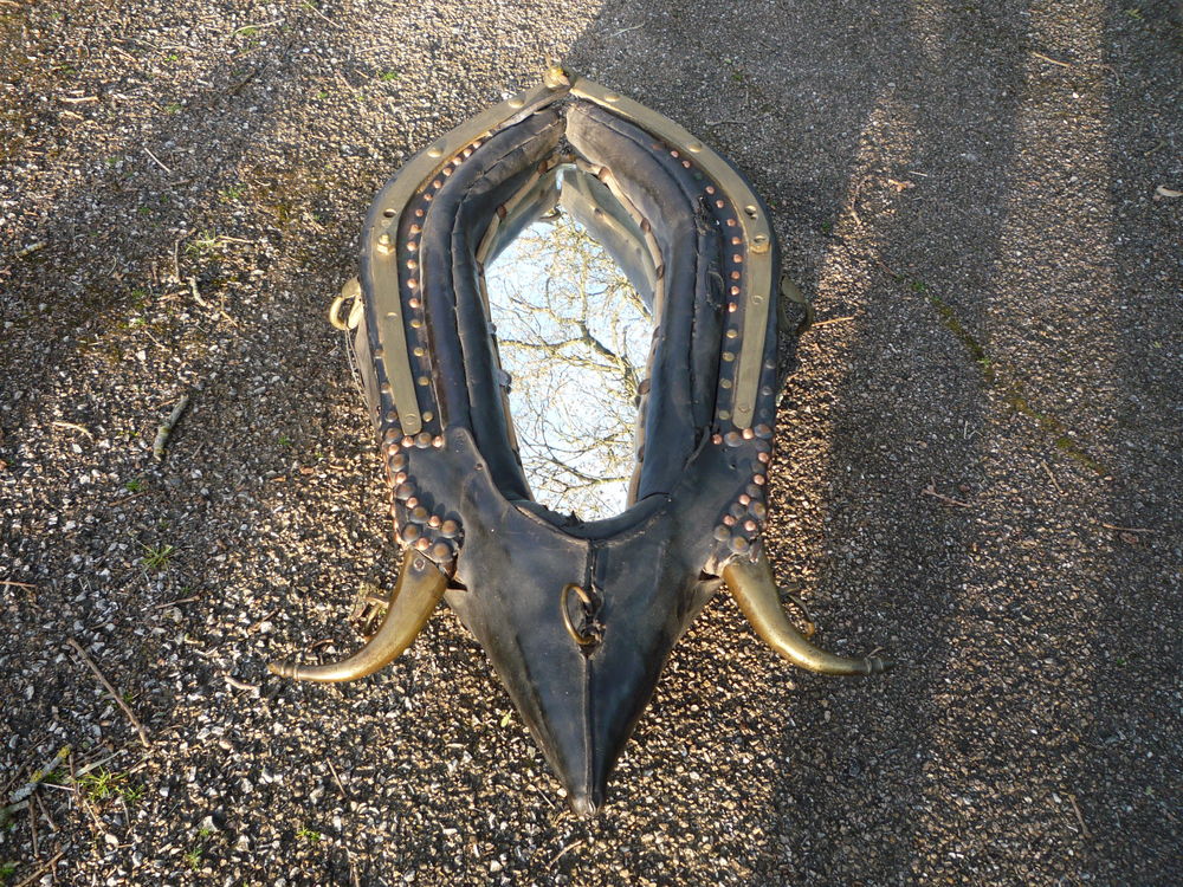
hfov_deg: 60.0
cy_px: 444
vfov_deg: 46.8
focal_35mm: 30
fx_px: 1025
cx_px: 592
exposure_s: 1/80
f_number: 3.3
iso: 100
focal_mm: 5.2
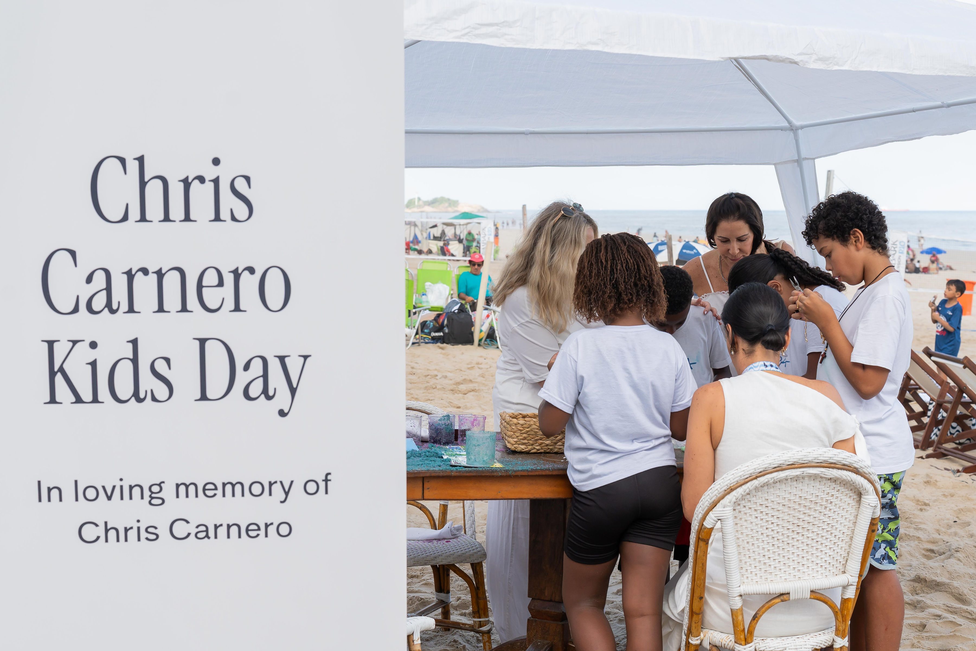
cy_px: 292
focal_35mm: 51
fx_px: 1373
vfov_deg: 26.7
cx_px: 505
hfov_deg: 39.1
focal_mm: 45
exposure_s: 1/400
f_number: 5.6
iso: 160
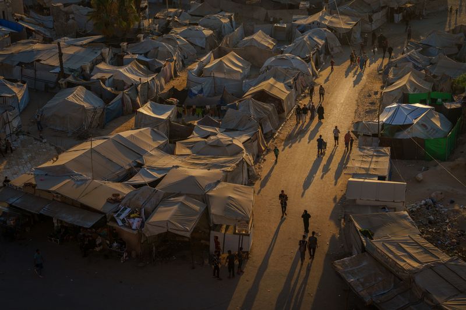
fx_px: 906
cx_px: 233
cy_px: 155
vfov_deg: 19.4
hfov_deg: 28.8
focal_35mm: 70
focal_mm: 70
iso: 250
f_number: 6.3
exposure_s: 1/800
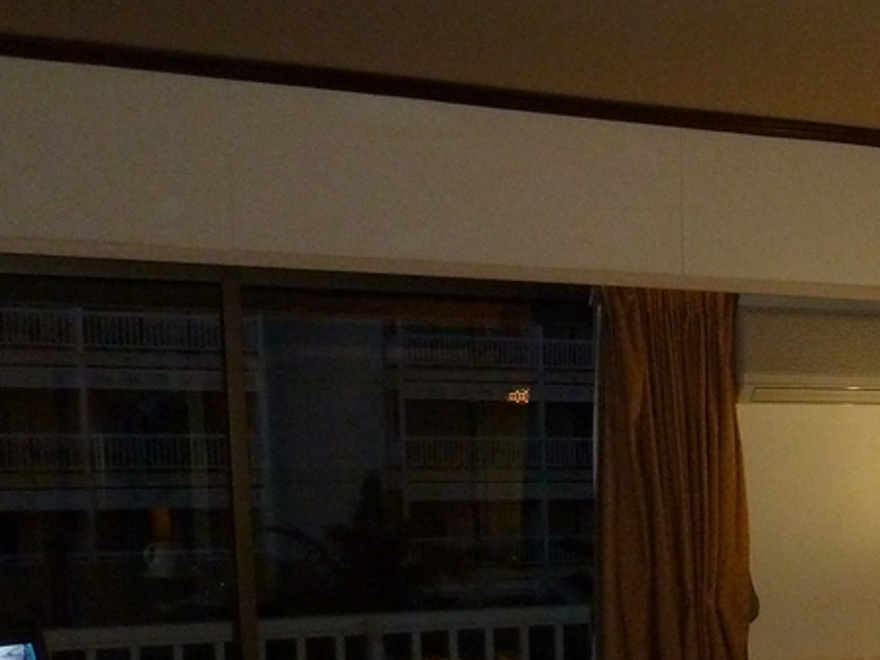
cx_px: 1012
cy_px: 676
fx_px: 1703
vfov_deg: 21.1
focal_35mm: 67
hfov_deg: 26.3
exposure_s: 1/60
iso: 400
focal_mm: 4.1
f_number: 3.3
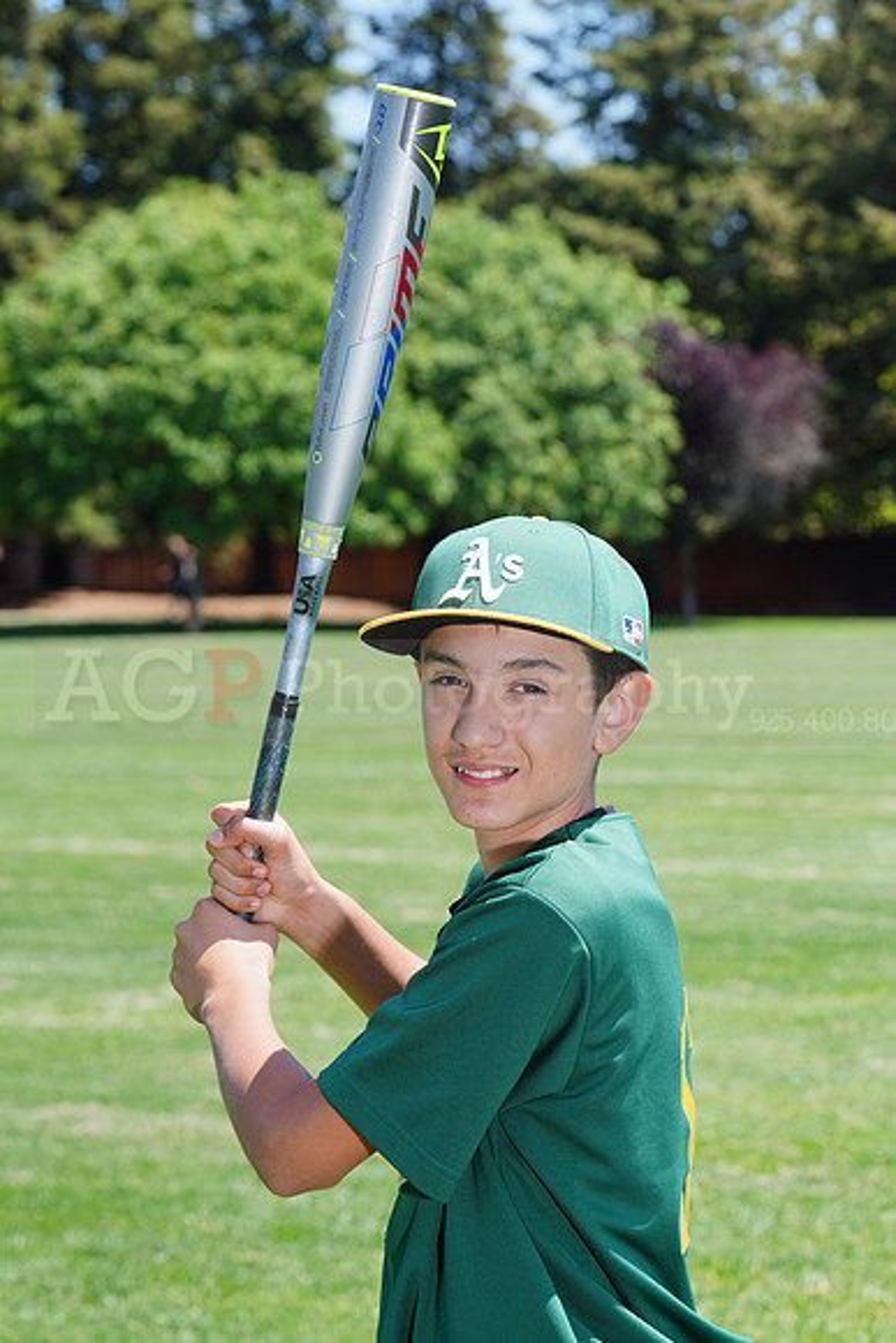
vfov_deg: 15.0
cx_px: 448
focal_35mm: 137
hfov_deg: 10.0
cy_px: 672
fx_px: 5111
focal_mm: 137
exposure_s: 1/200
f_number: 10
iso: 200
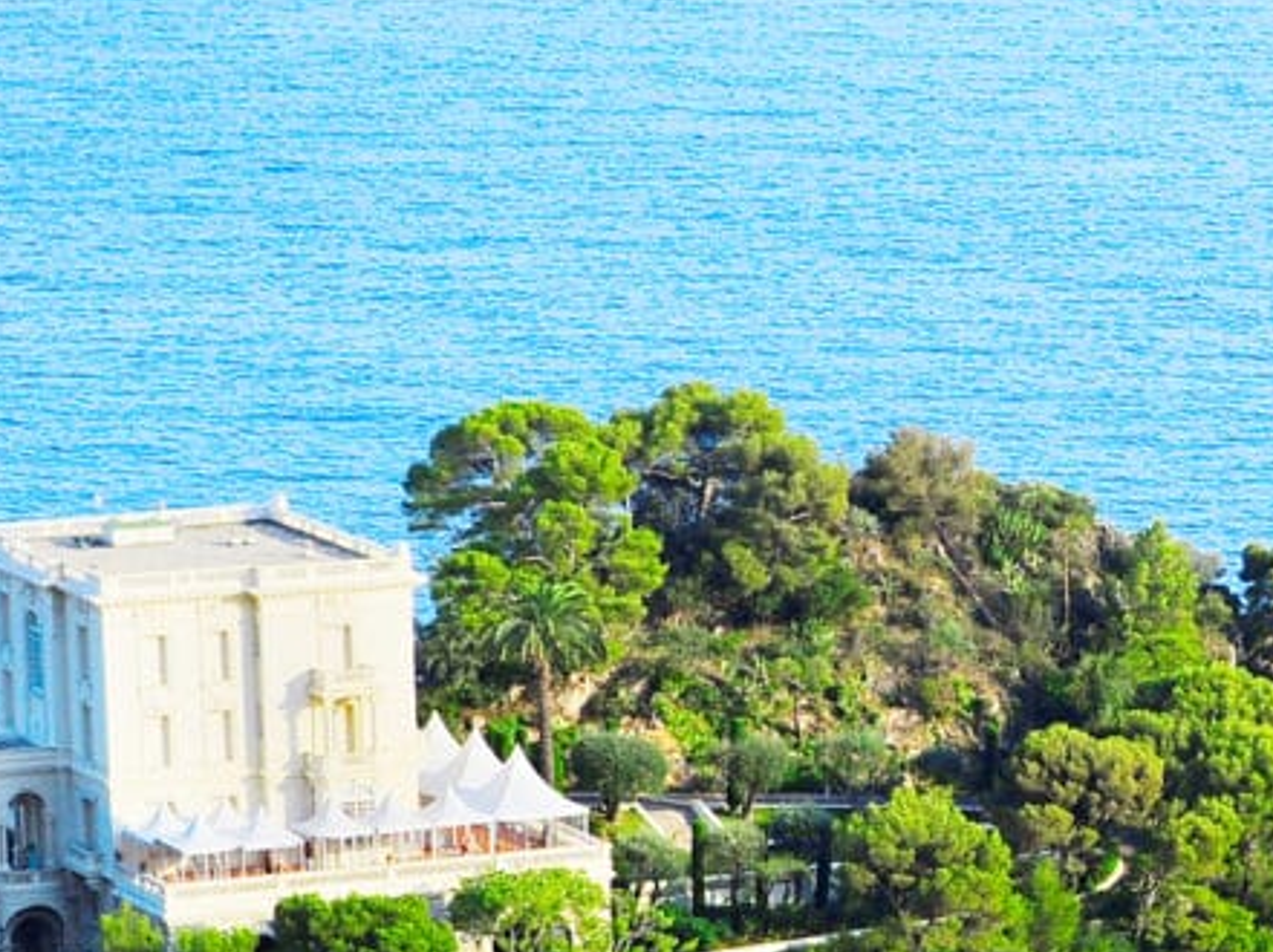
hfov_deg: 7.2
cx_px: 2061
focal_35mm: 268
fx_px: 9848
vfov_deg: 5.5
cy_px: 1468
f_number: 11
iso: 200
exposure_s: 1/250
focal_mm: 80
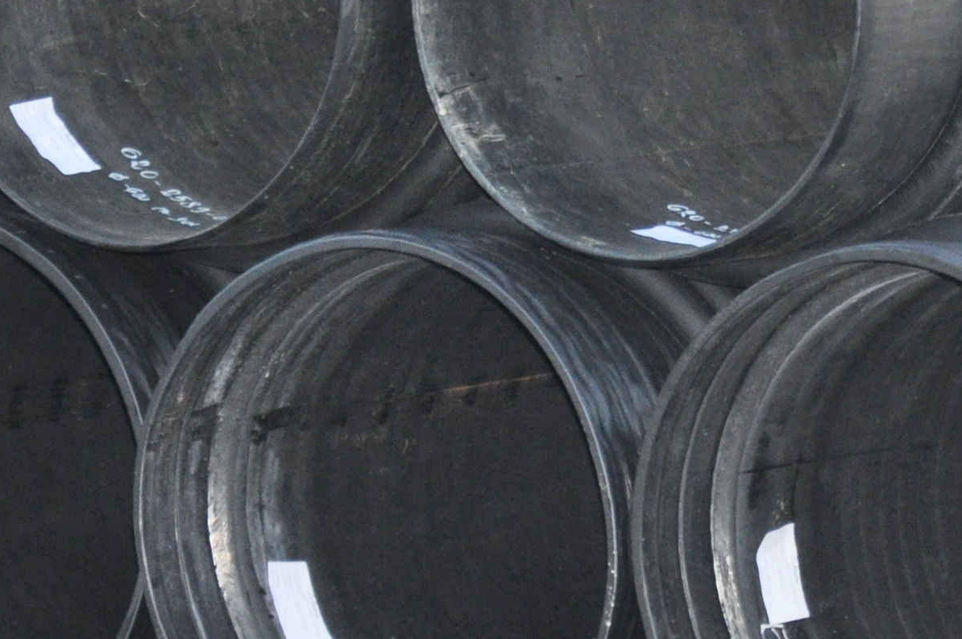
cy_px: -37
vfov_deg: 3.0
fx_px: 12218
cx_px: 1017
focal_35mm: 458
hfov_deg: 4.5
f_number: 5.6
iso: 800
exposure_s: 1/60
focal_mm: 85
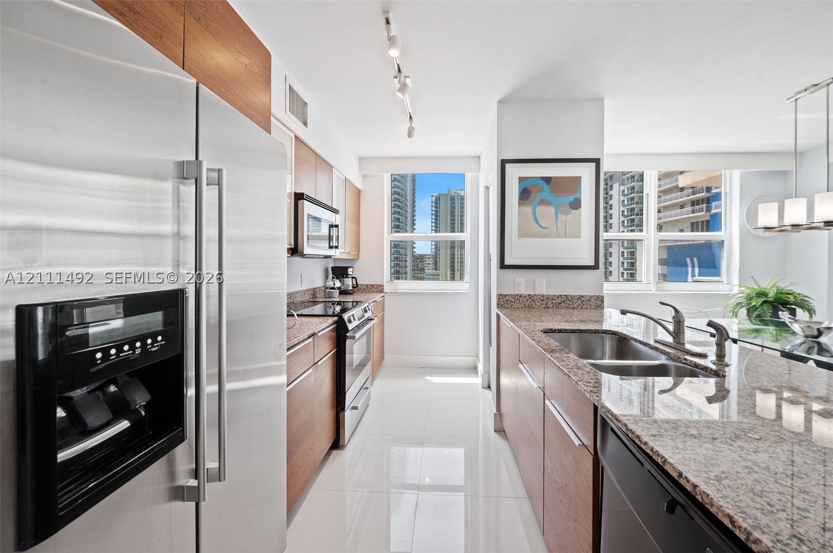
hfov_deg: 104.3
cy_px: 276
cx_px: 416
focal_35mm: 14
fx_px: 324
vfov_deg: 81.1
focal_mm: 14
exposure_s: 1/20
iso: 200
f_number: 8
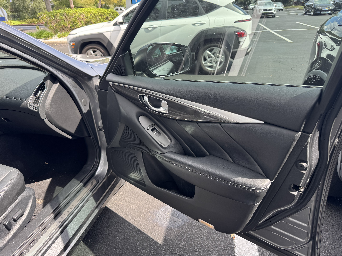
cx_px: 171
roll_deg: +3.0
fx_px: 237
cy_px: 128
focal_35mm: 24
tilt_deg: -25.9
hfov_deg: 71.6
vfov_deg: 56.8
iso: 80
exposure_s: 1/430
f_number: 1.78
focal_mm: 6.76
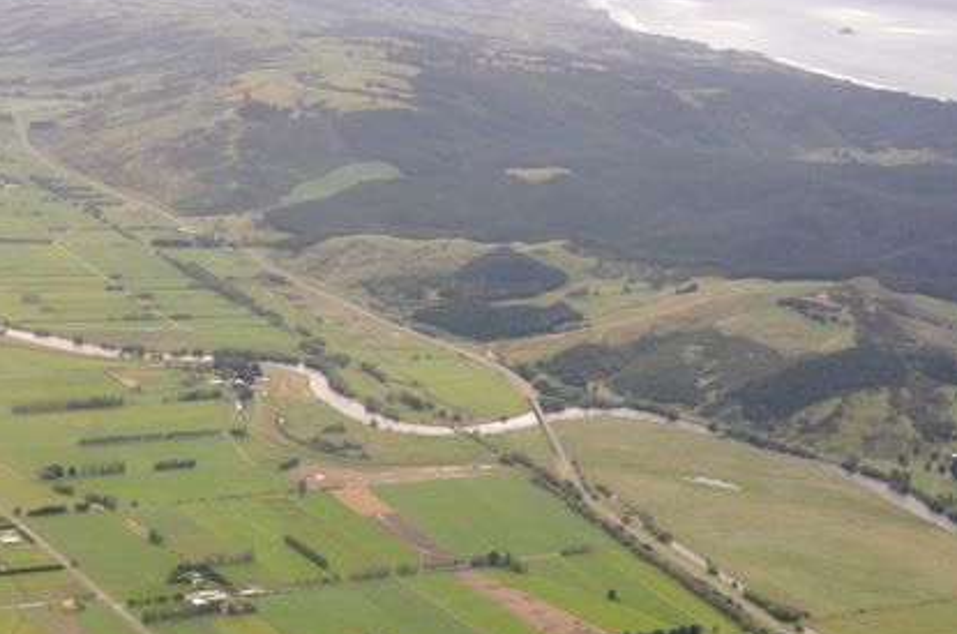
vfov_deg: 18.8
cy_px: 453
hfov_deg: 27.9
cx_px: 251
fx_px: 1904
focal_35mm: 72
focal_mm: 31
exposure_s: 1/320
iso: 400
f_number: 9
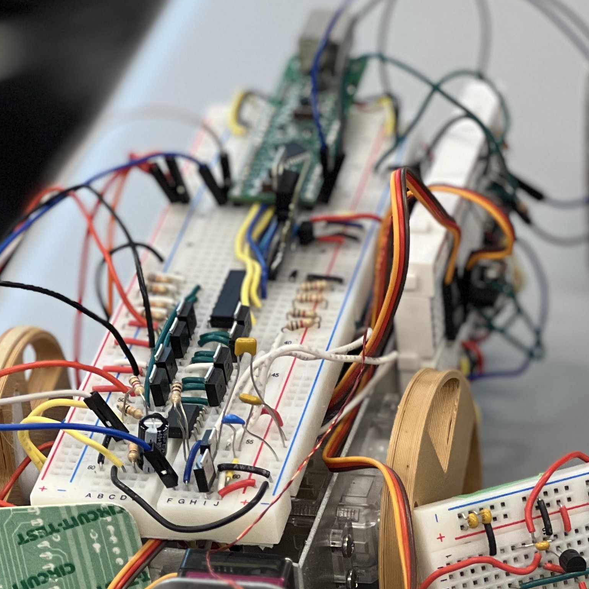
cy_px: 501
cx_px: 443
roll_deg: +3.6
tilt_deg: -34.0
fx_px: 3427
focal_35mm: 178
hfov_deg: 9.8
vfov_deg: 9.8
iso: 160
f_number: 2.8
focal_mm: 9
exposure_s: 1/43
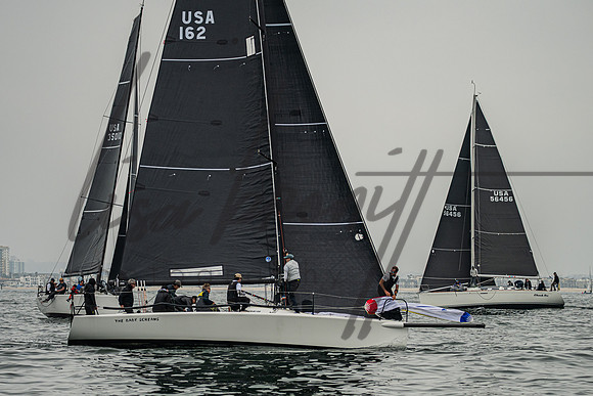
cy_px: 254
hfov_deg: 15.2
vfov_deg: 10.2
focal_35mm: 135
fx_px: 2220
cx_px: 280
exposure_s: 1/4000
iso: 250
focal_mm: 100
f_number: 4.5
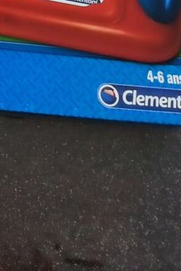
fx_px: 407
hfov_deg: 22.5
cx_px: -53
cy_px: -109
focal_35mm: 54
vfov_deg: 28.1
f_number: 2.2
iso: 50
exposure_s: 1/50
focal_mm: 1.4
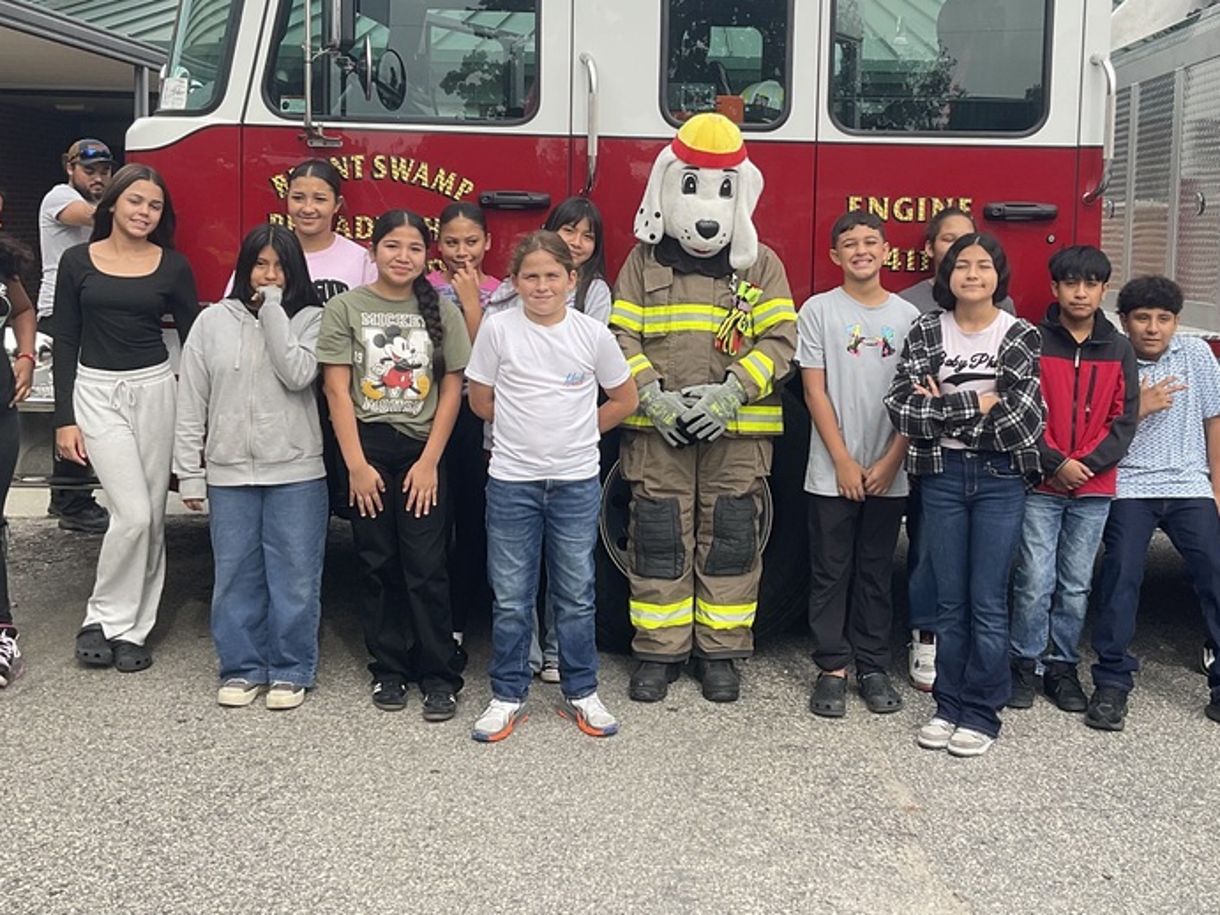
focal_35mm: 43
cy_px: 343
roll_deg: -1.8
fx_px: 1515
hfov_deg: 43.7
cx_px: 697
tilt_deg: -3.9
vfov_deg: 33.4
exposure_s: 1/829
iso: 16
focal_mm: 3
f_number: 1.8
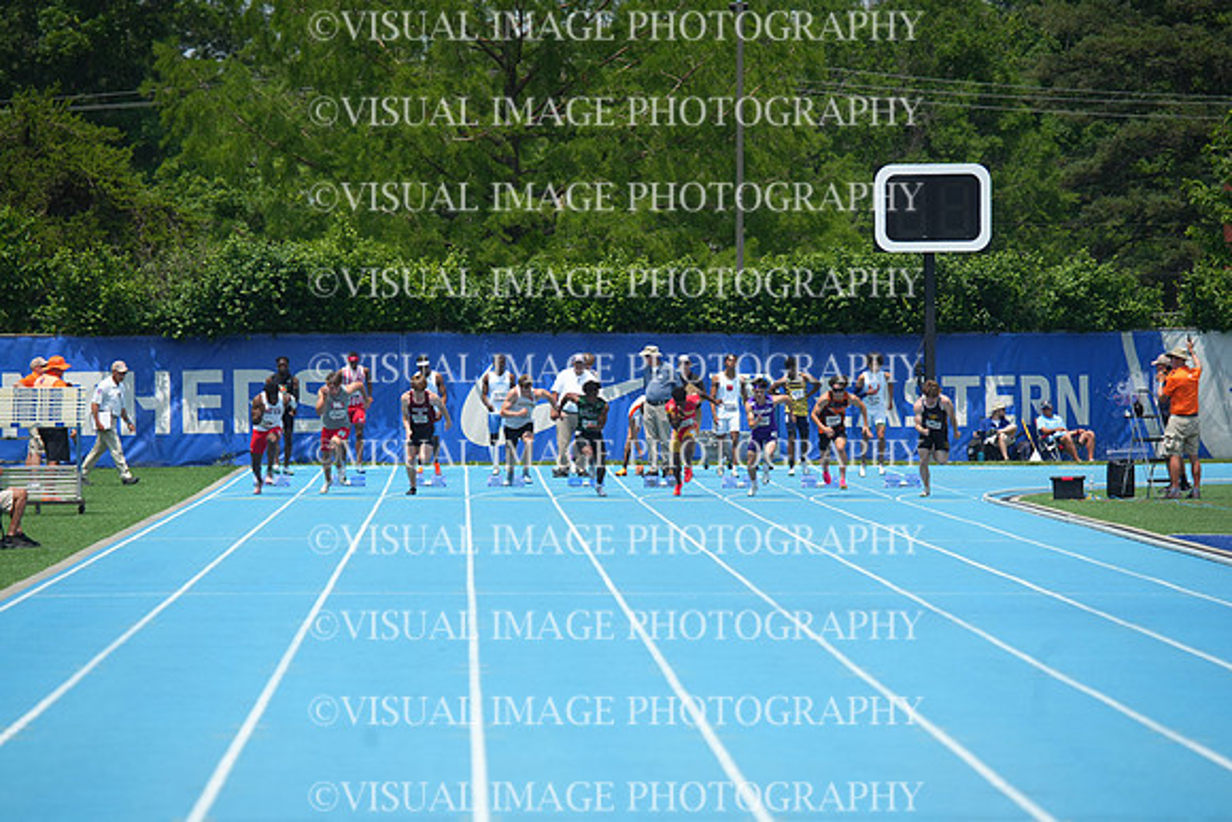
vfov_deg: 5.0
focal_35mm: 275
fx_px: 9413
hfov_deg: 7.5
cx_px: 616
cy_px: 411
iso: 400
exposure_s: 1/2500
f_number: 5.6
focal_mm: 275
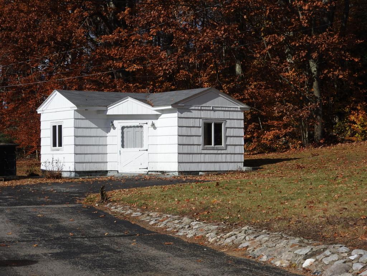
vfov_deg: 17.4
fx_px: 901
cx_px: 184
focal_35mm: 85
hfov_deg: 23.0
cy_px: 138
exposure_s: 1/1600
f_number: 4.5
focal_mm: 15.2
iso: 100
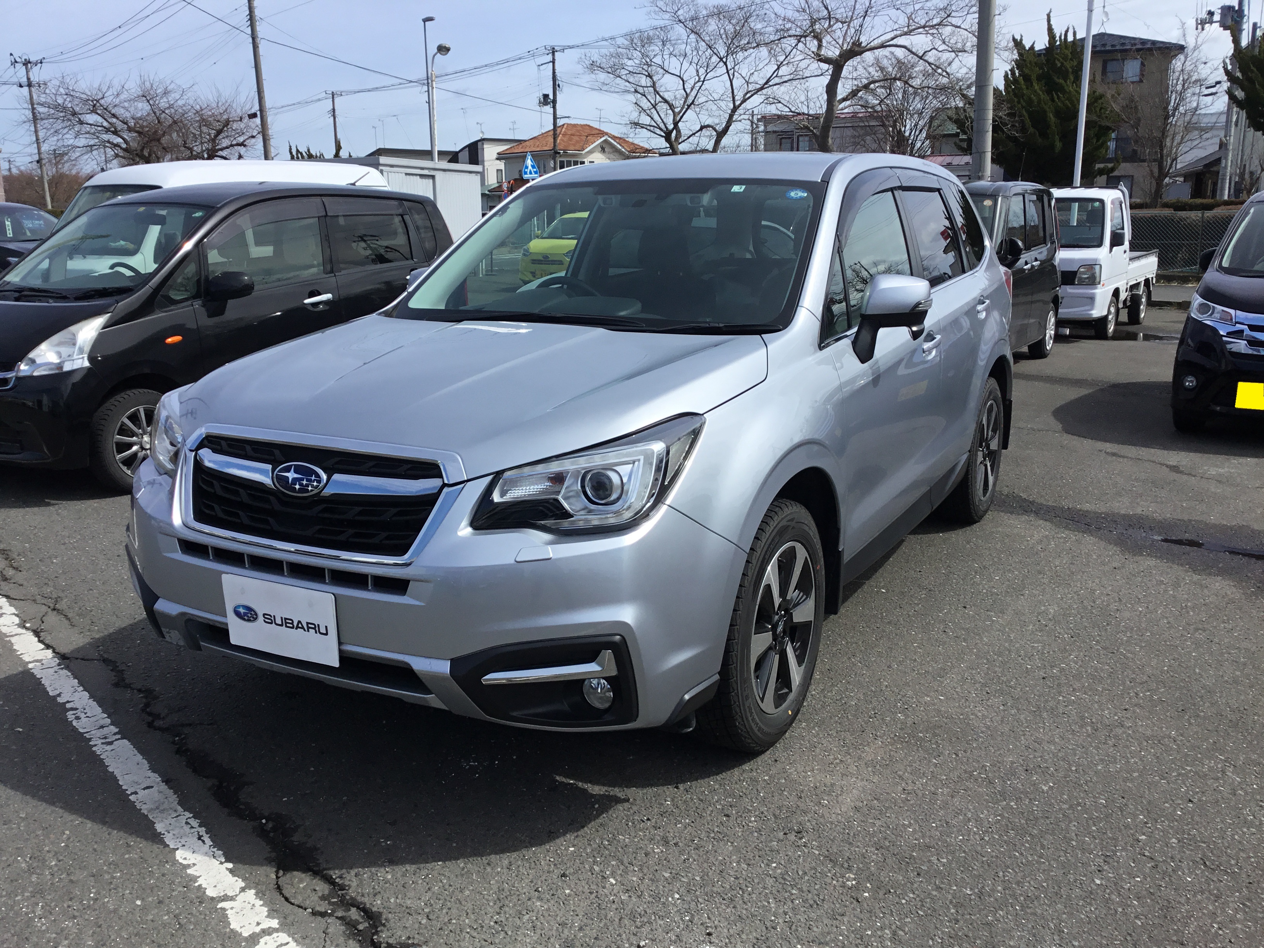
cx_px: 632
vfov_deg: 45.4
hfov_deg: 58.4
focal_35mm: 31
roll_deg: -0.2
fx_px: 1132
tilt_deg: -14.4
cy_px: 474
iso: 25
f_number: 2.4
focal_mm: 3.3
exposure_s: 1/1481
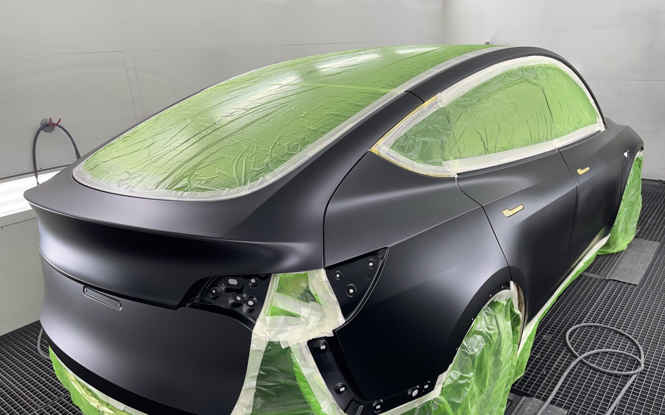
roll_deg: +3.6
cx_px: 334
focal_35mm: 28
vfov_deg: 44.3
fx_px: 507
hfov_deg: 66.5
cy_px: 246
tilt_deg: -22.2
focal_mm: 5.1
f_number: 1.6
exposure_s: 1/100
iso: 32
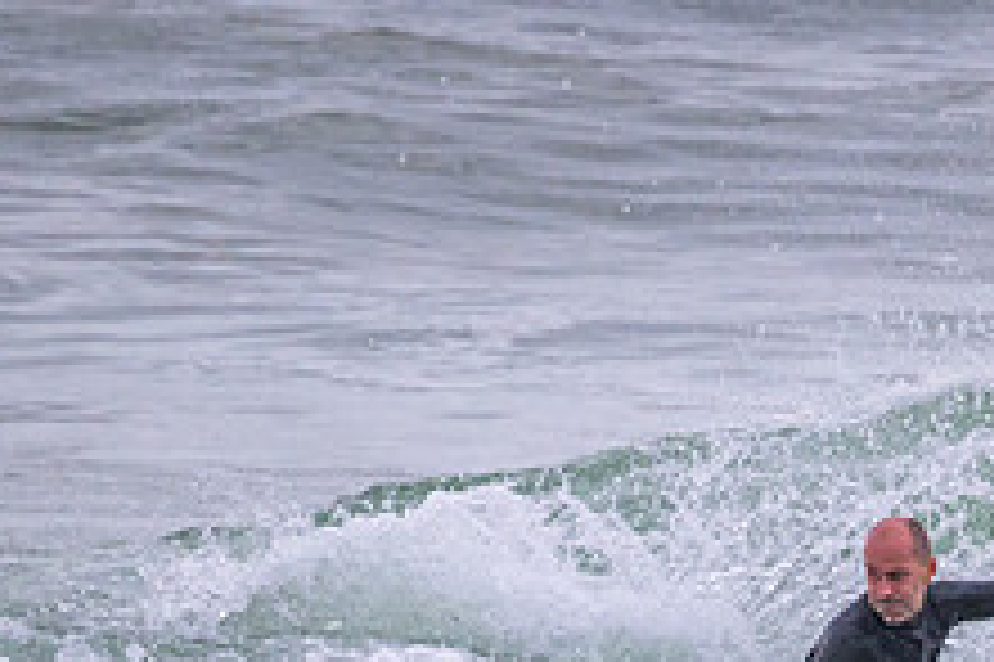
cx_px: 1097
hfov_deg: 1.0
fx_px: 57911
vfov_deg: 0.7
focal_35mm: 2099
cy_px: 799
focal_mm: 800
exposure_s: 1/2000
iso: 2800
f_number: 11
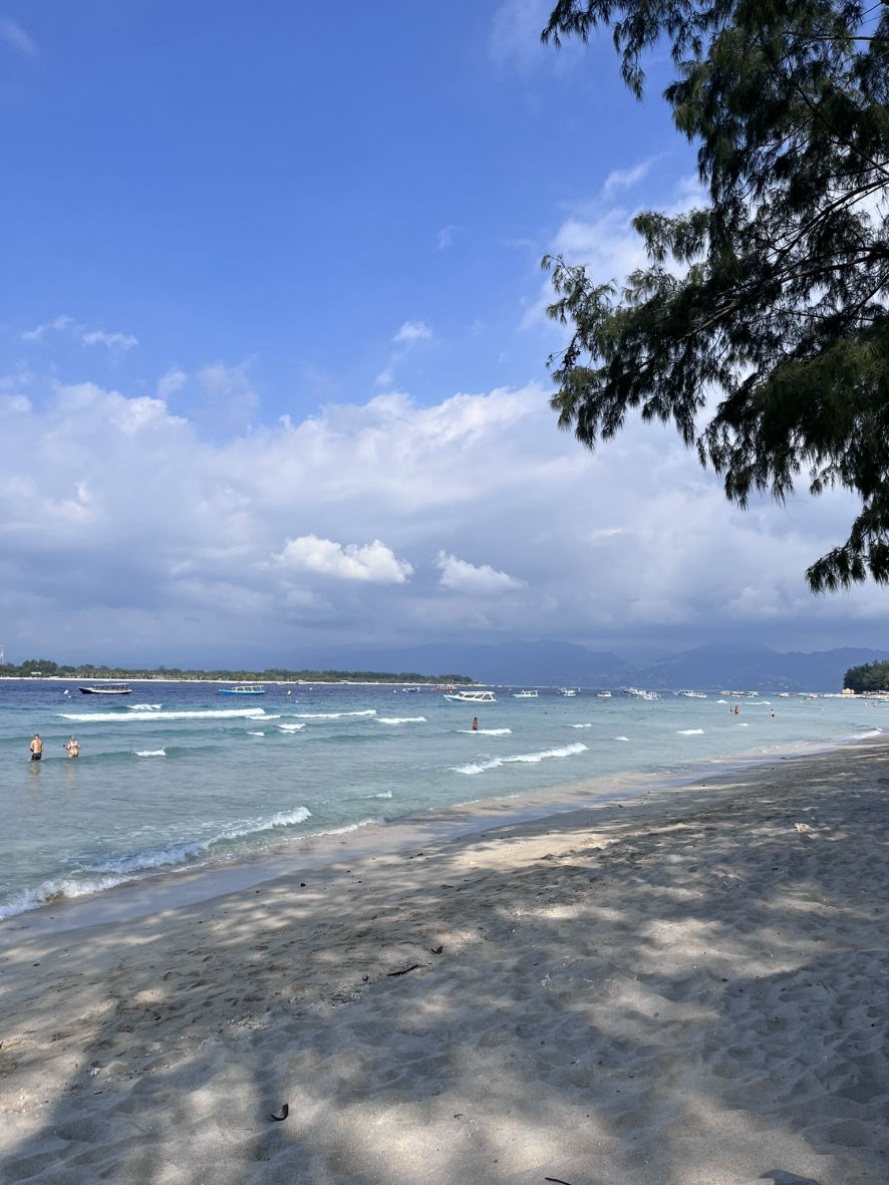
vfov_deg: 67.3
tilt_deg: +6.1
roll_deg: -0.1
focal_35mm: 26
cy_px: 592
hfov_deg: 53.1
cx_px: 444
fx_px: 890
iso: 50
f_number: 1.6
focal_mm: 5.1
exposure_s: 1/4854
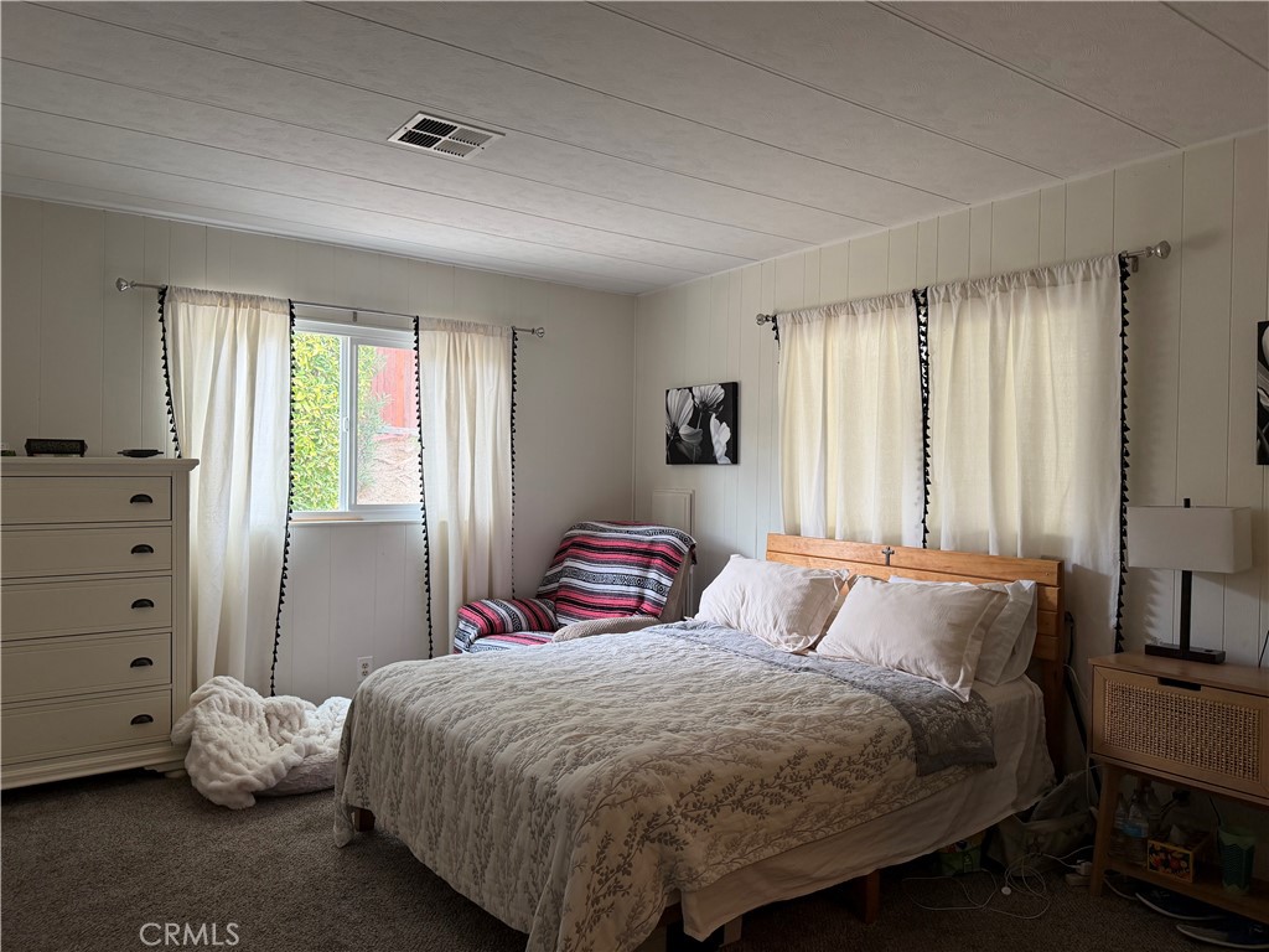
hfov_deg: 71.6
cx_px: 634
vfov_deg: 56.8
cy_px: 476
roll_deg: -0.9
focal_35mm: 24
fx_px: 880
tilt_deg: -0.9
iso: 200
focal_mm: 6.76
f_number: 1.78
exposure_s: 1/120
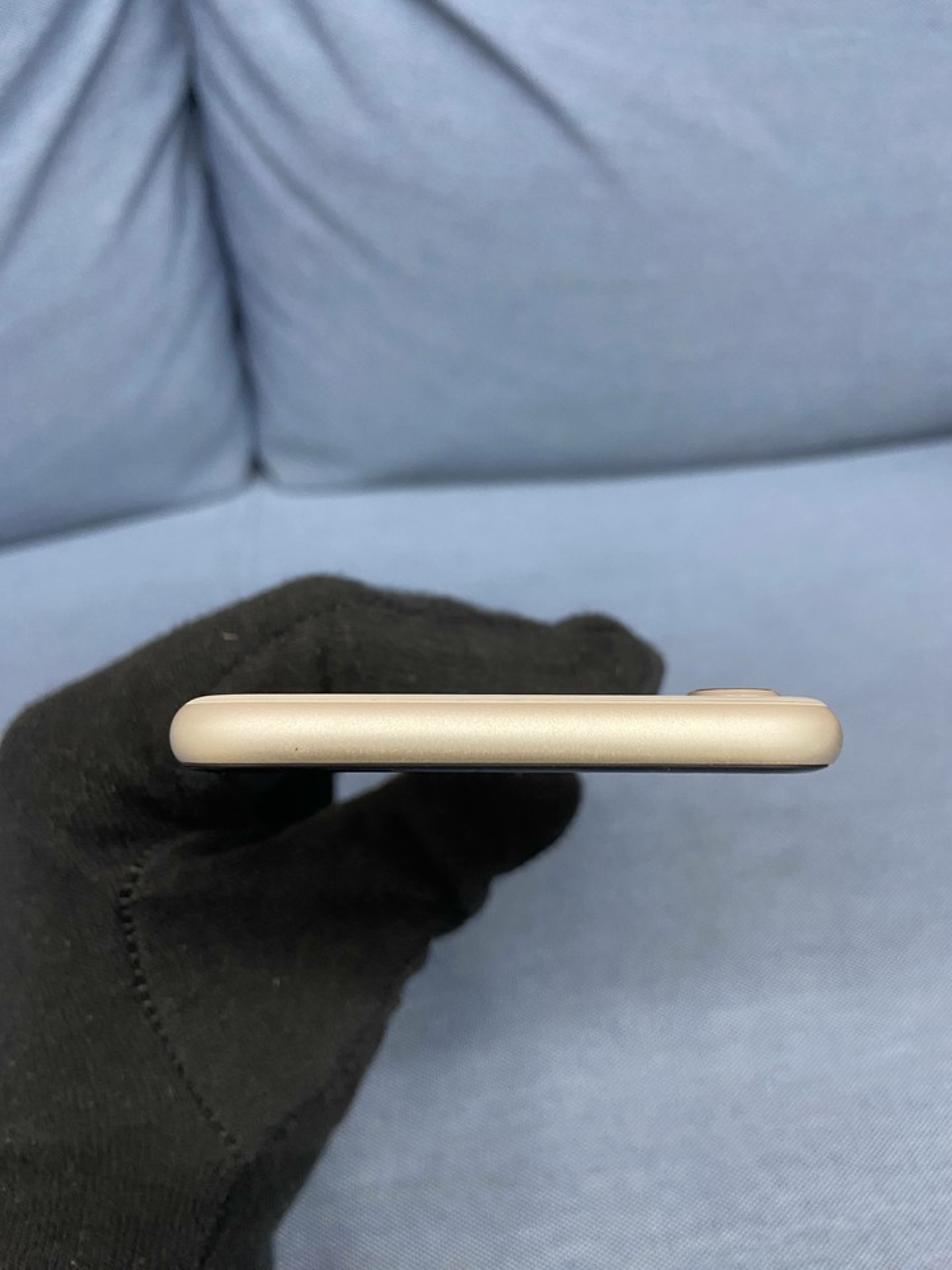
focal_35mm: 26
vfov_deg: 67.3
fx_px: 953
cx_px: 476
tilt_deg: -51.6
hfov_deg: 53.1
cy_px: 635
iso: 200
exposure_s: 1/60
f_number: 1.8
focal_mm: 4.25
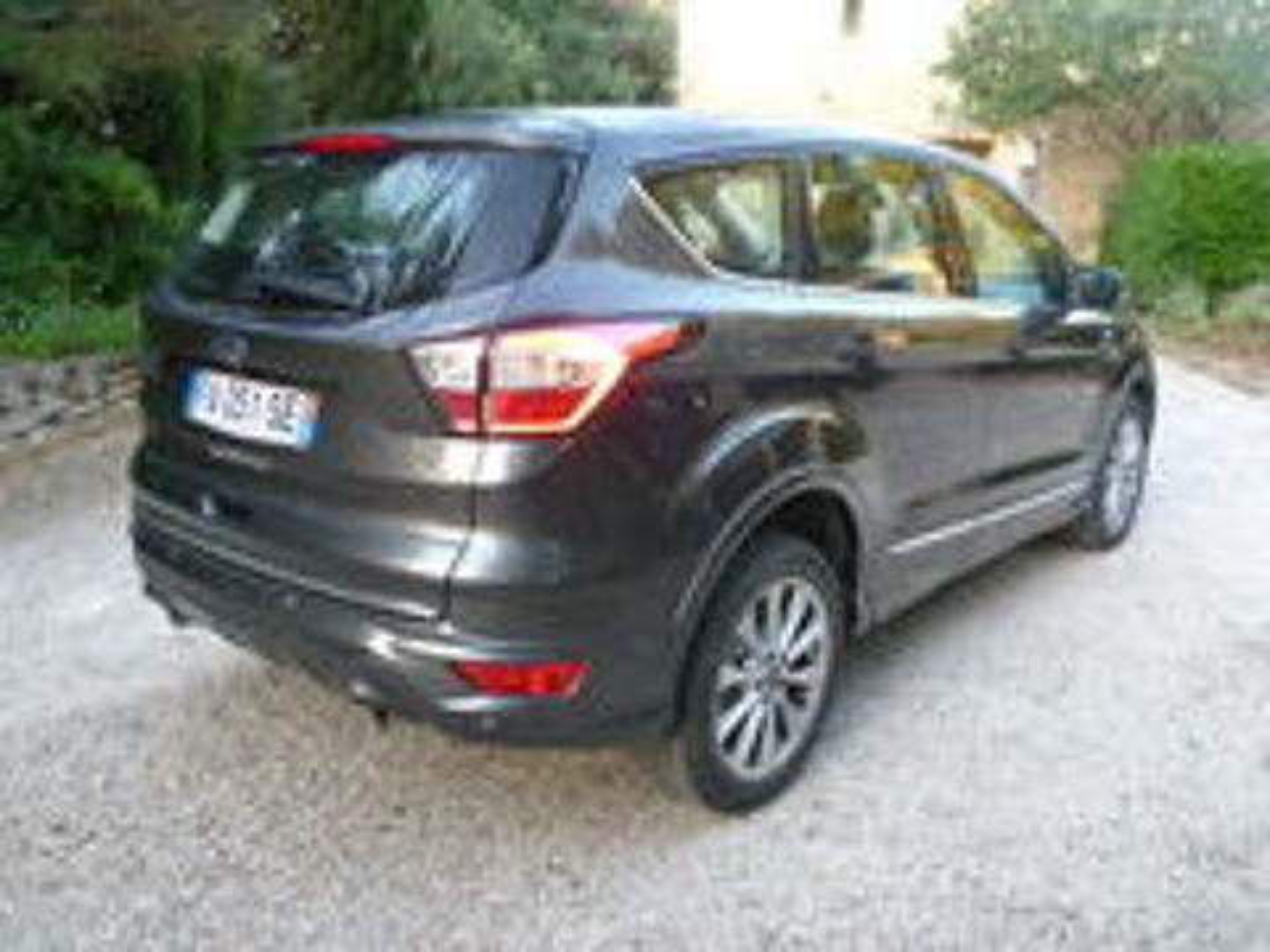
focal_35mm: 30
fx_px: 1101
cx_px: 635
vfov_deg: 46.8
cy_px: 476
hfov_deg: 60.0
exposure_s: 1/30
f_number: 2.9
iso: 125
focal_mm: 5.4
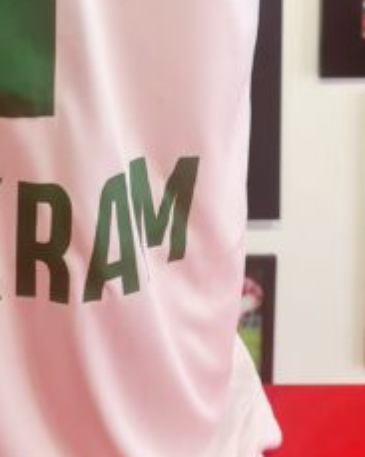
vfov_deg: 18.4
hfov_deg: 15.6
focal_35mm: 96
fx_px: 1297
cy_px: -155
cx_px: -26
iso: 64
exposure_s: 1/50
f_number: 1.8
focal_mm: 5.4
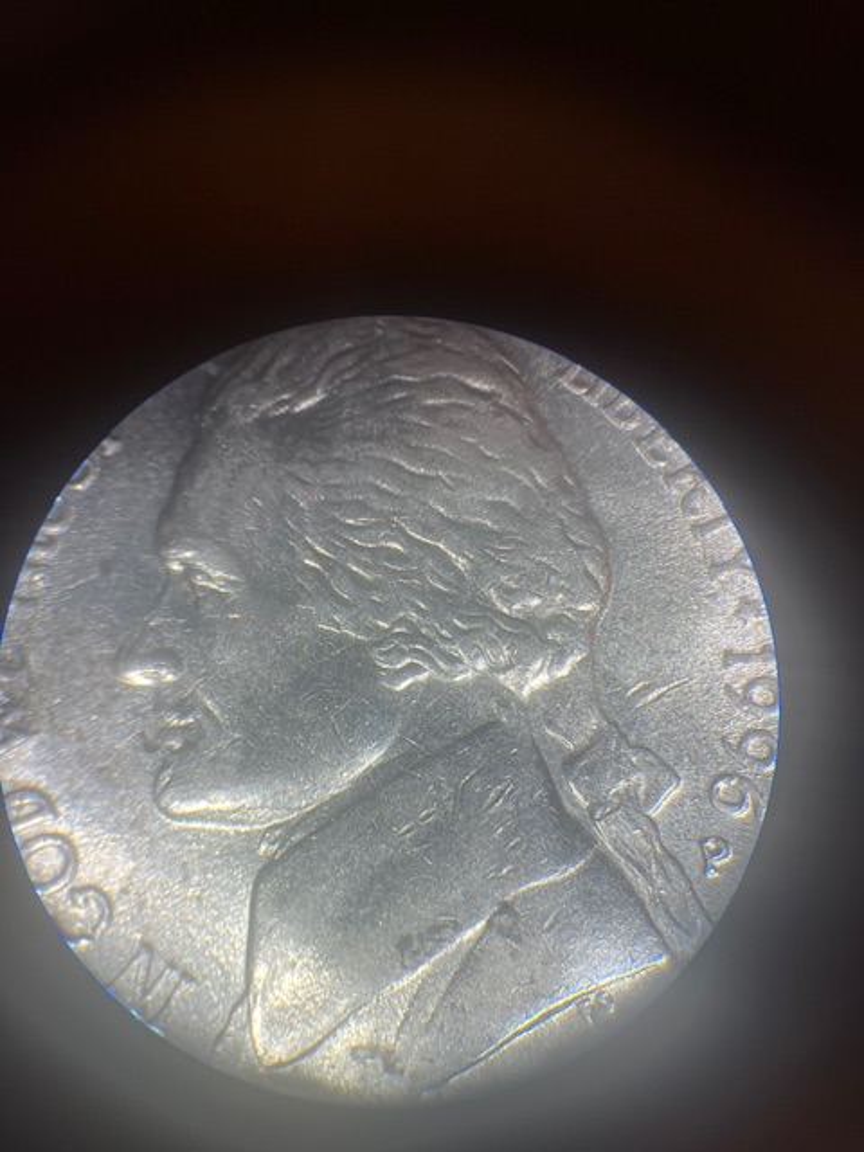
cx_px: 432
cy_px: 576
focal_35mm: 26
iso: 80
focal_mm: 5.1
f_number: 1.6
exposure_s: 1/120
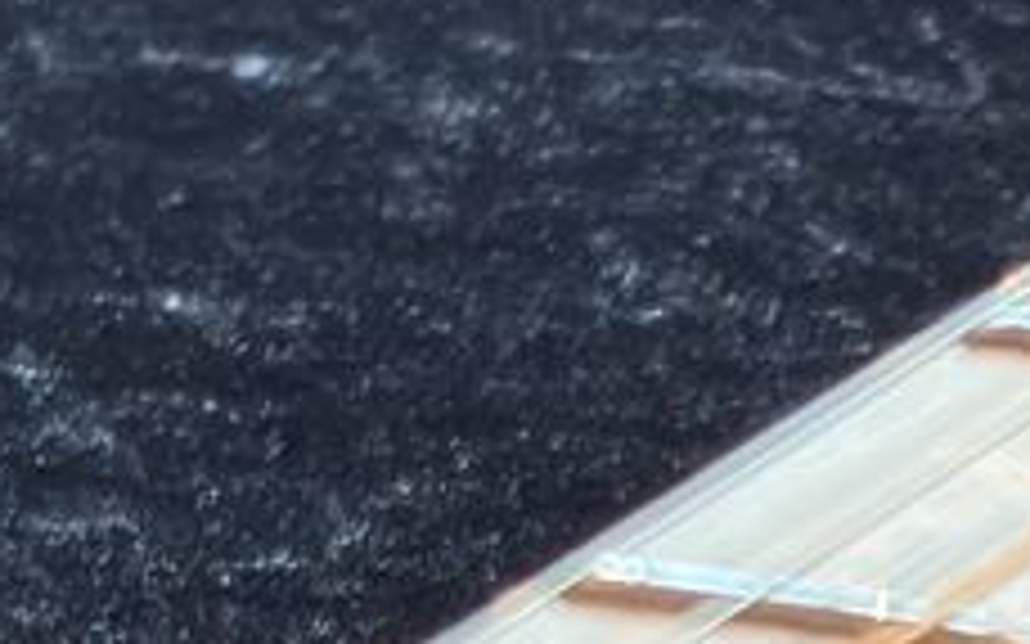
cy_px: 1049
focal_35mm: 308
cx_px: 1597
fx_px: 8644
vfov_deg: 4.2
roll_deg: +1.5
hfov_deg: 6.7
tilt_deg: -21.6
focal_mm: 5.96
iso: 100
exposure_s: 1/40
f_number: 1.6
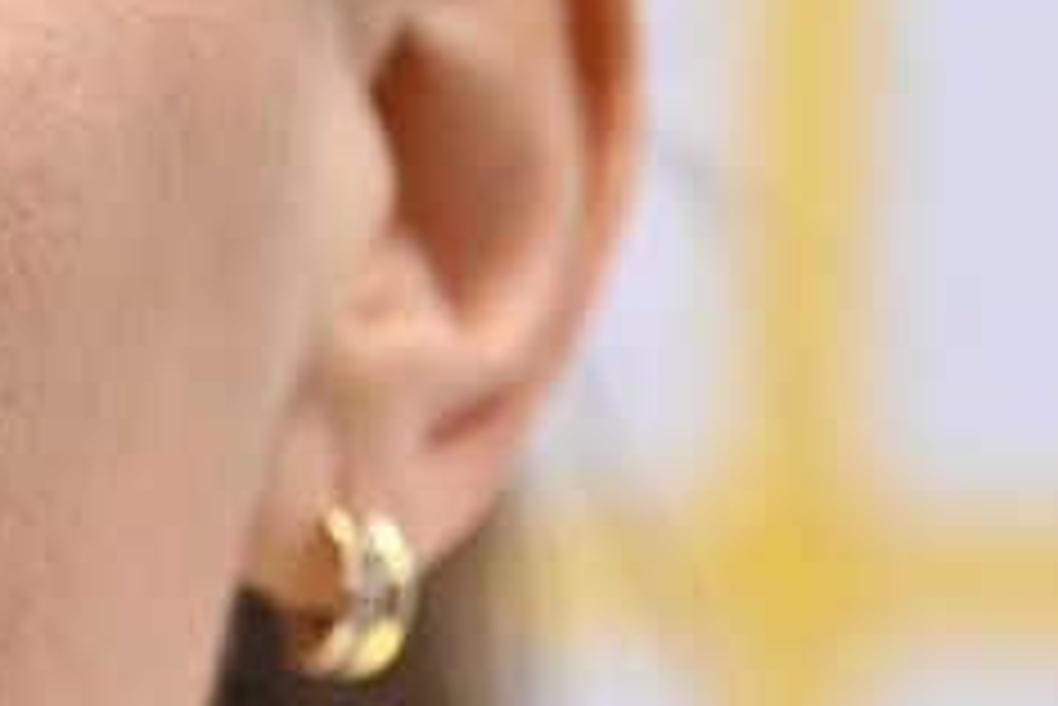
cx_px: -603
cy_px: 119
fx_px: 39963
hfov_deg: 1.5
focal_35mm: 1359
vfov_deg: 1.0
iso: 720
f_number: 2.8
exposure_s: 1/200
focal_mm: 200
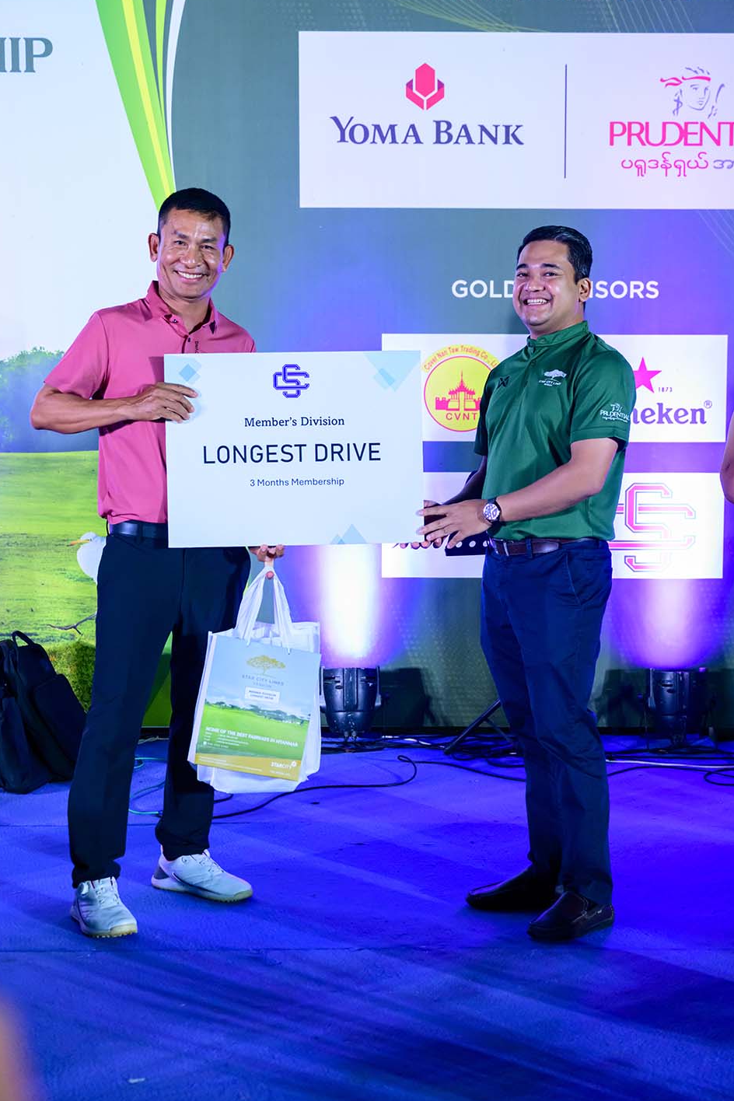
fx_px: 1804
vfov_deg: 33.9
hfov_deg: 23.0
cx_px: 363
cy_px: 549
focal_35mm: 59
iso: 4000
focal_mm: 58
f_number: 4.5
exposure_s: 1/250
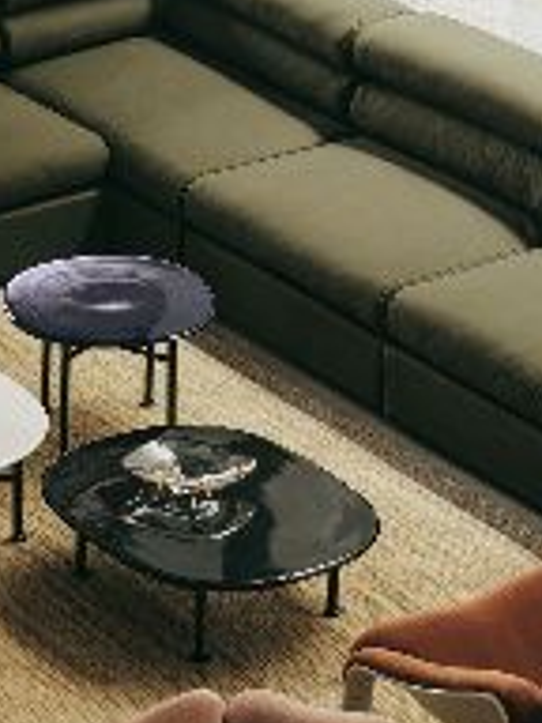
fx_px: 3257
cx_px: 130
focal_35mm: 156
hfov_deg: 9.5
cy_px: -256
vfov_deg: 12.2
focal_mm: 55.5
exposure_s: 1/2.5
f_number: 11
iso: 640
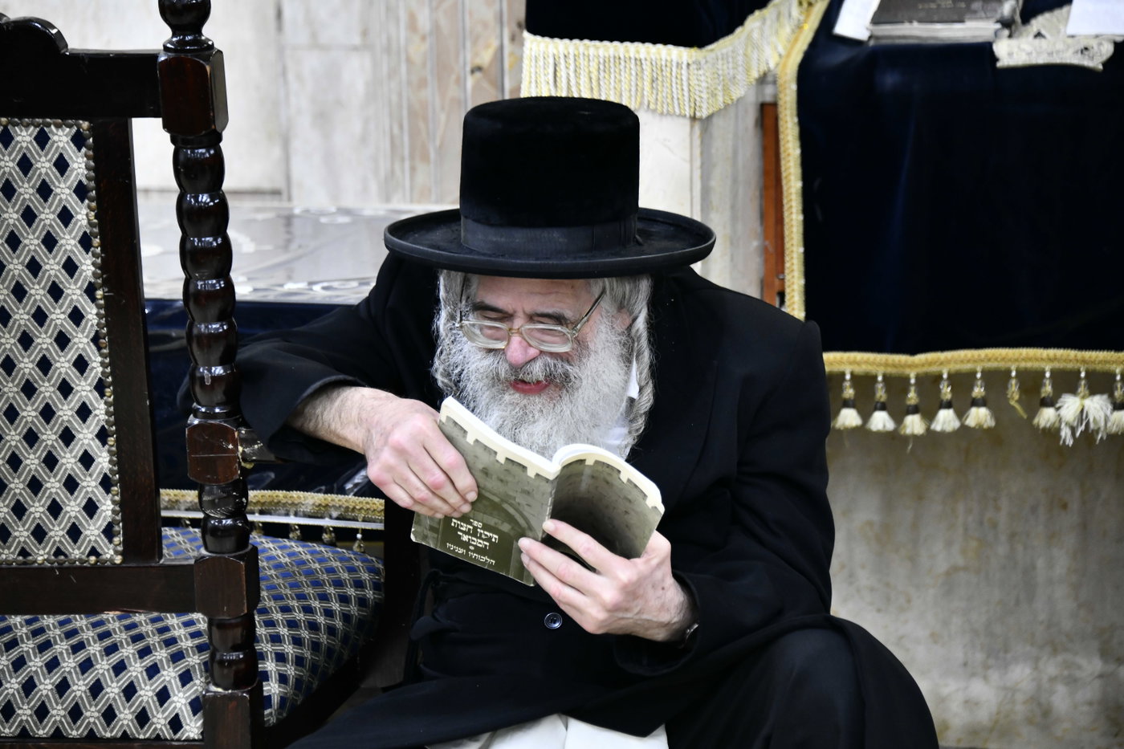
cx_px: 562
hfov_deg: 14.2
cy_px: 374
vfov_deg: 9.5
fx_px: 4526
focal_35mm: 145
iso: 1600
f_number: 5.6
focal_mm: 145
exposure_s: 1/125
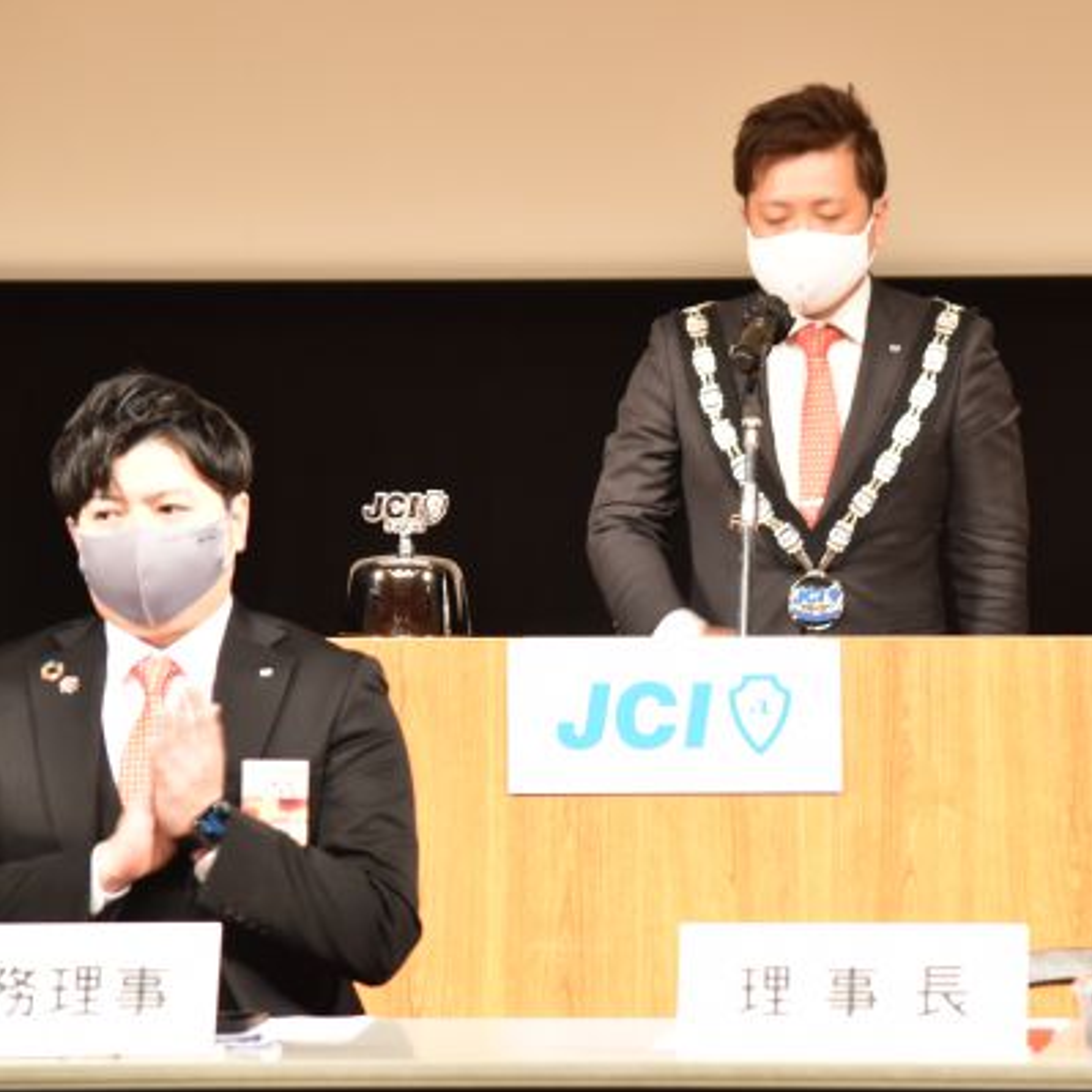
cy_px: 454
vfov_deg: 5.9
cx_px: 676
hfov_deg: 5.9
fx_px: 10671
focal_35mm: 299
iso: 1250
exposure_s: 1/50
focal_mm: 130
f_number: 6.3
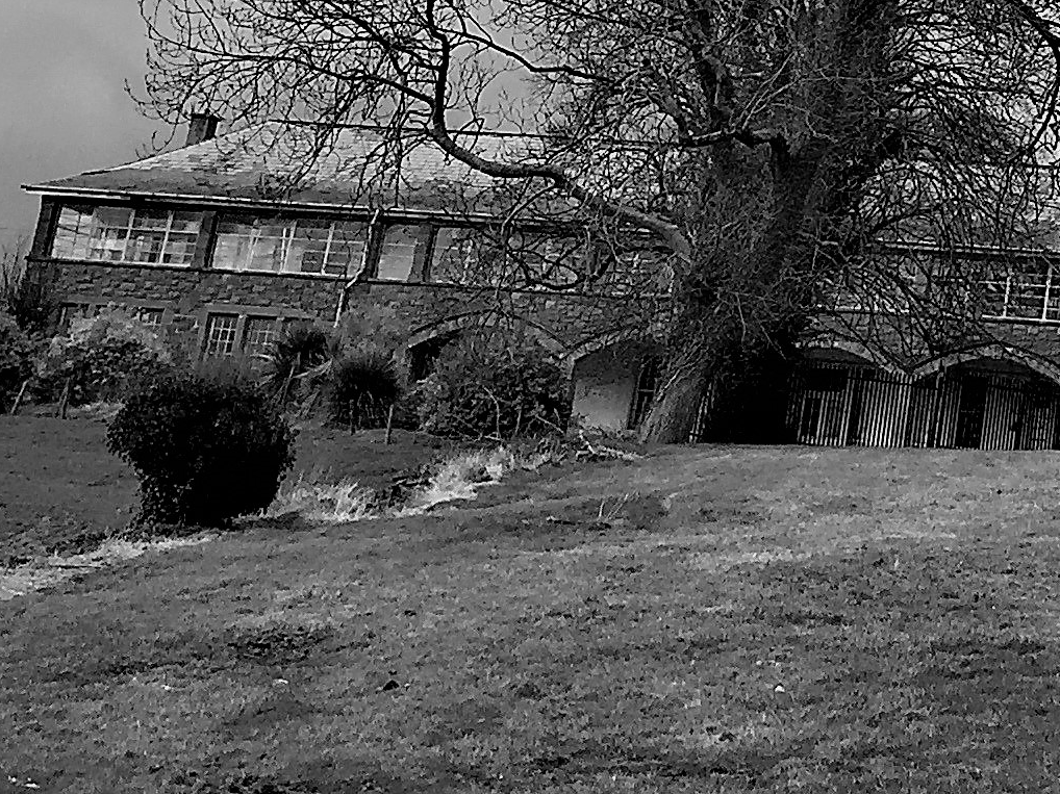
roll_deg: -4.6
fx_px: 2847
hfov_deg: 19.0
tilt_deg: +18.8
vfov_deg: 15.1
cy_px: -280
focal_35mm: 93
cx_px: 1494
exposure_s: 1/1130
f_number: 2.2
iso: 32
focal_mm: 4.15
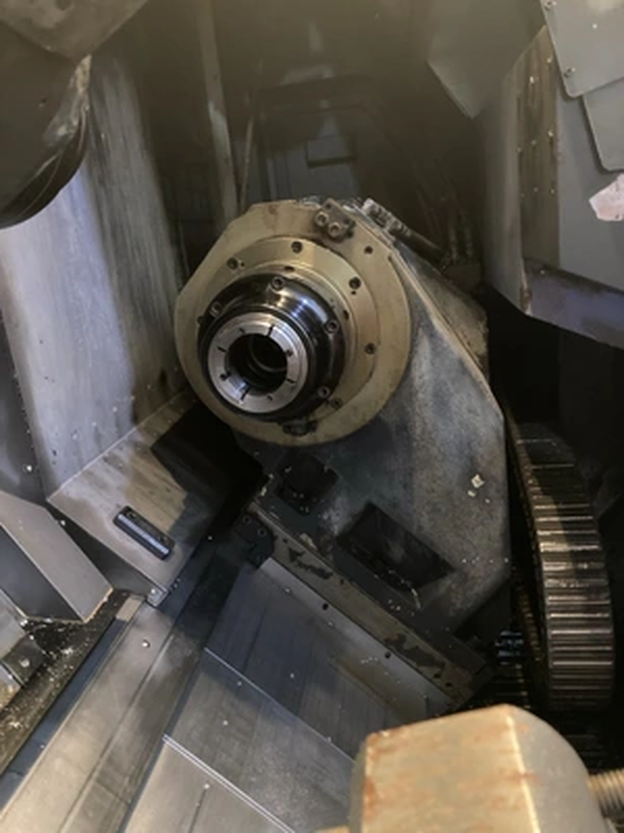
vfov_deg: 63.4
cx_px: 312
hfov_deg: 49.7
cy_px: 416
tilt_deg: -13.8
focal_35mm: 28
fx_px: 673
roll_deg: +4.8
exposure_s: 1/17
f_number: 1.8
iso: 640
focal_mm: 3.99
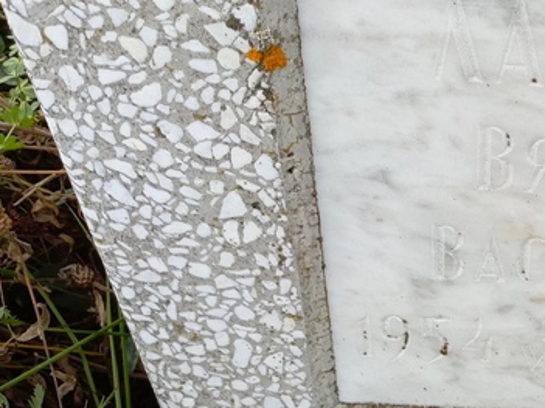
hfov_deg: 30.1
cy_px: 202
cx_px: 607
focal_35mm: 57
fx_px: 897
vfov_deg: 25.6
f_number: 1.69
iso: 112
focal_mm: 4.76
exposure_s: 1/210
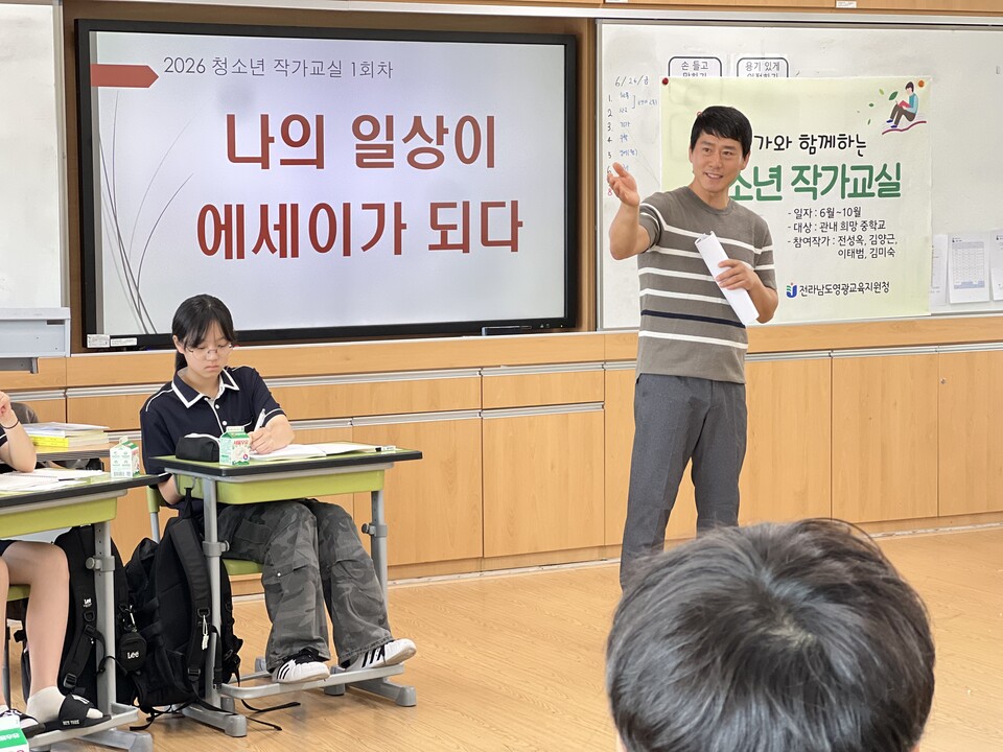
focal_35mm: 77
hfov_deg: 25.3
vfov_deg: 19.1
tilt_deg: -4.3
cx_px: 502
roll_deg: +1.0
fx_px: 2231
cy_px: 376
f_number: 2.8
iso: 160
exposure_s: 1/40
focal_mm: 9
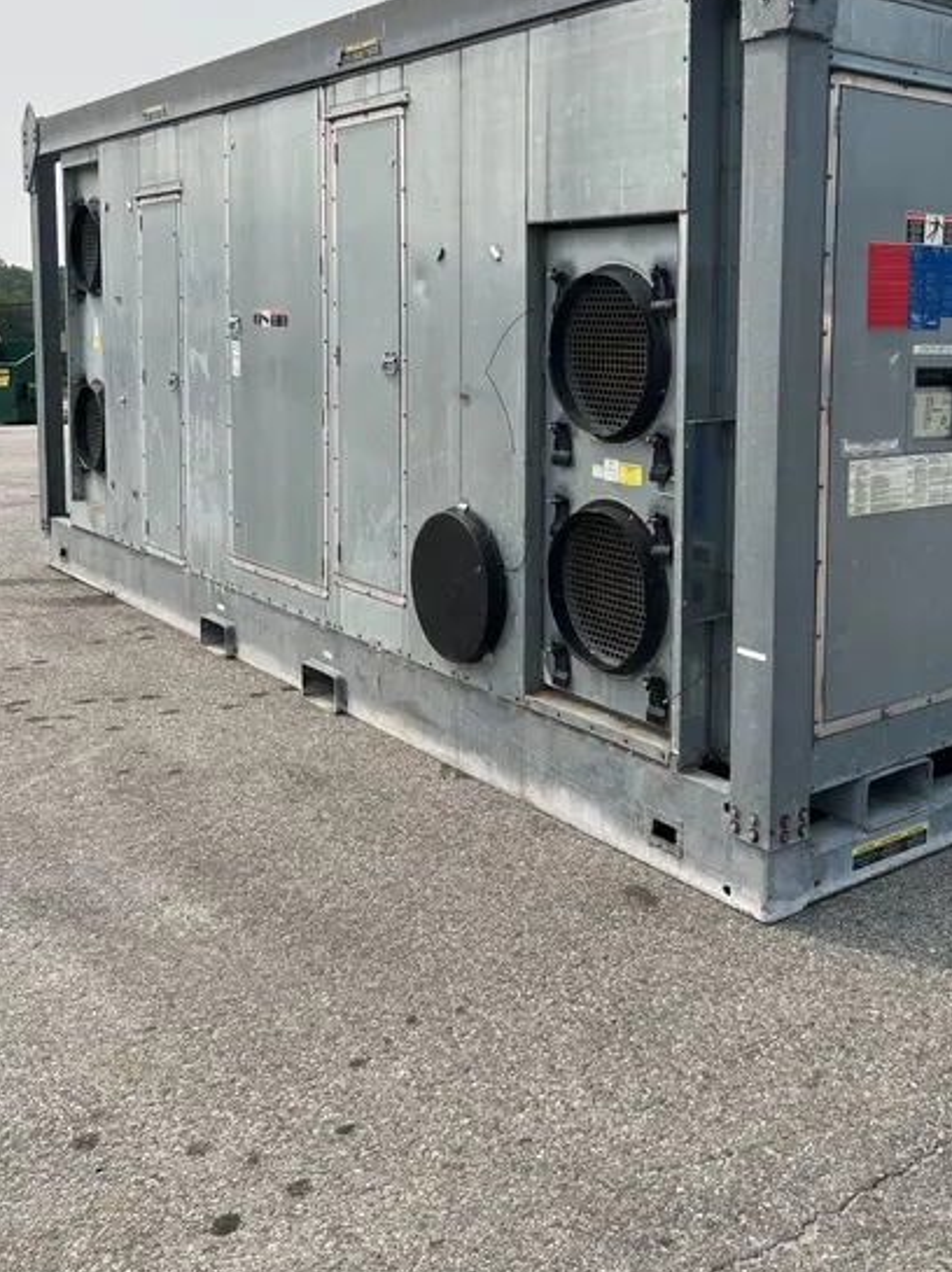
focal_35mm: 35
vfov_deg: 51.7
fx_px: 1285
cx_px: 635
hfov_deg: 40.2
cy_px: 426
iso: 50
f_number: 1.6
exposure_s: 1/4310
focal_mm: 5.1
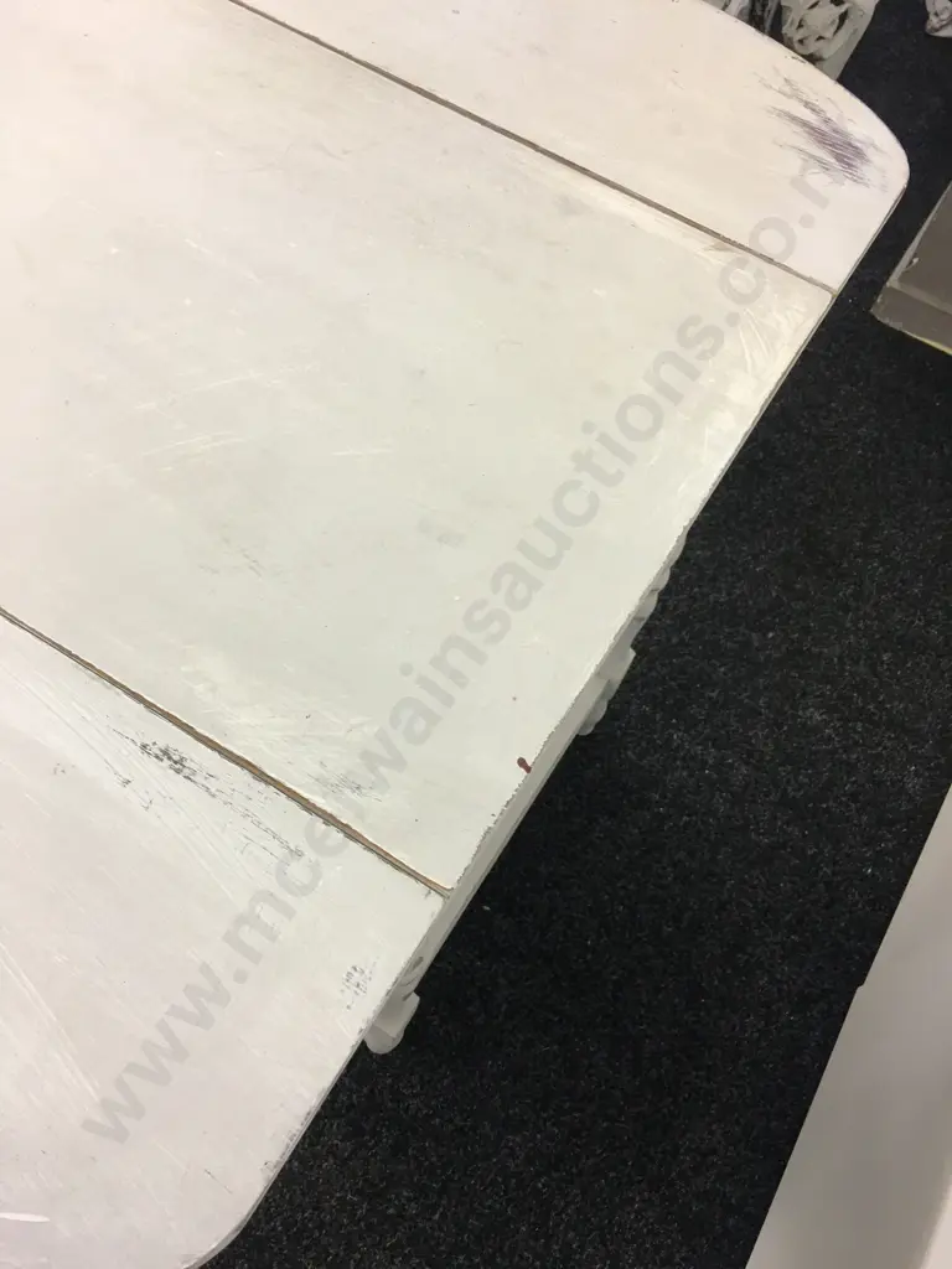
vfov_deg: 61.7
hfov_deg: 48.2
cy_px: 634
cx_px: 476
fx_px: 1063
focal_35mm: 29
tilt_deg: -58.6
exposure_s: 1/17
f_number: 2.2
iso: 40
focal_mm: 4.15
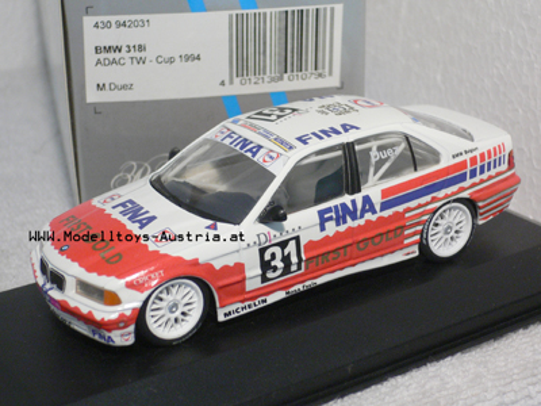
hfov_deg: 26.3
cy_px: 203
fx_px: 1157
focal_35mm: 74
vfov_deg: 19.9
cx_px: 270
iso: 200
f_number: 4.2
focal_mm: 12.3
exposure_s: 1/15
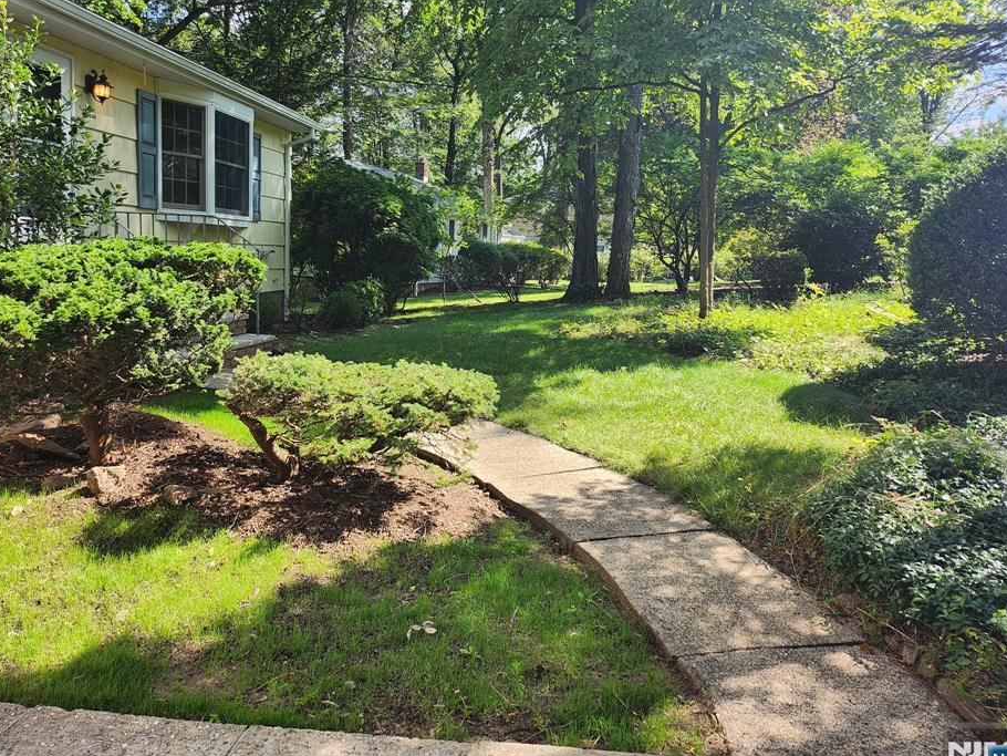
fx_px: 786
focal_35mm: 27
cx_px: 488
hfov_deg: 65.3
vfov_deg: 51.3
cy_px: 351
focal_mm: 5
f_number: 1.8
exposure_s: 1/677
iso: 50
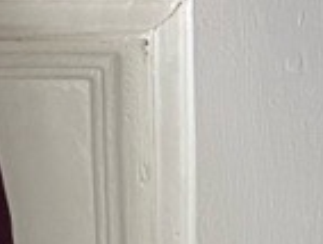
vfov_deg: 7.6
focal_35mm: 183
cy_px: 561
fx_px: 1710
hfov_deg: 9.3
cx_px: -539
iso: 200
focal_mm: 5.7
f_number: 1.5
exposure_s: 1/60
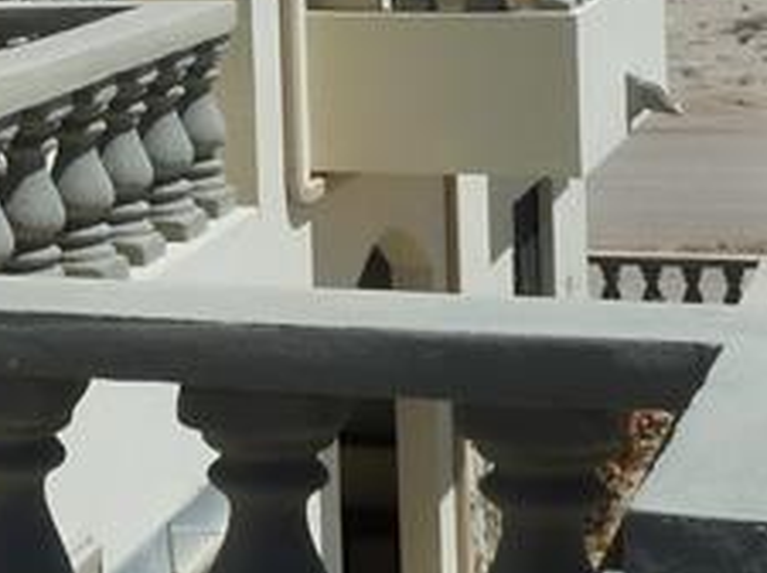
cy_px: -215
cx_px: 7
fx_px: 2522
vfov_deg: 12.5
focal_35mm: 114
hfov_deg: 16.9
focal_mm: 4.1
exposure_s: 1/800
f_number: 5.6
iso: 80
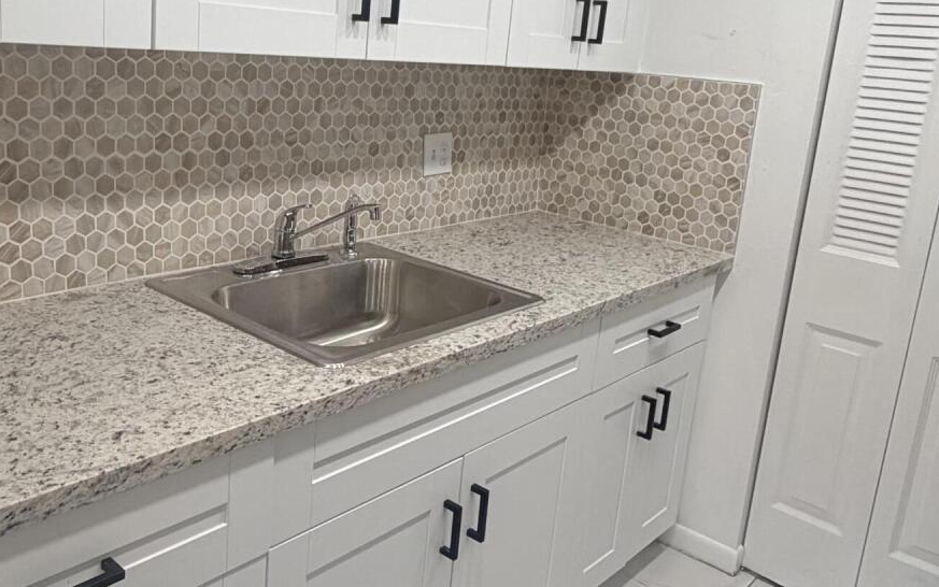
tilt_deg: -12.2
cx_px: 407
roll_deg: -5.2
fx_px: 870
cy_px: 234
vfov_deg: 37.1
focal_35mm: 34
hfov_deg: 56.5
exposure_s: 1/120
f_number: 2.2
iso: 100
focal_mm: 2.22
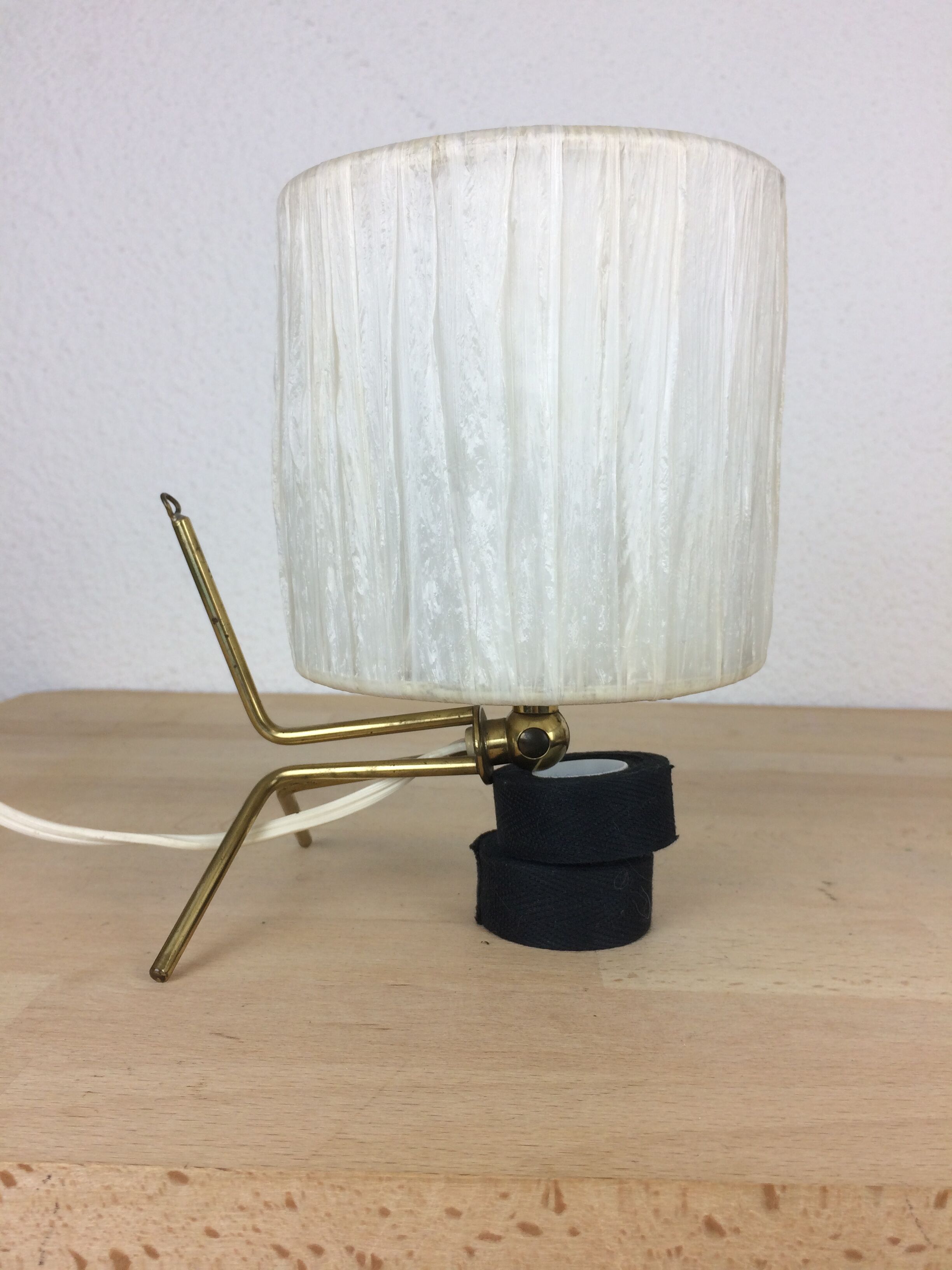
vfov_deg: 61.7
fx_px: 1063
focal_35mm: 29
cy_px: 635
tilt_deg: -6.0
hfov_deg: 48.2
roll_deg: -0.2
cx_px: 476
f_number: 2.2
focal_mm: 4.15
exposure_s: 1/100
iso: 40
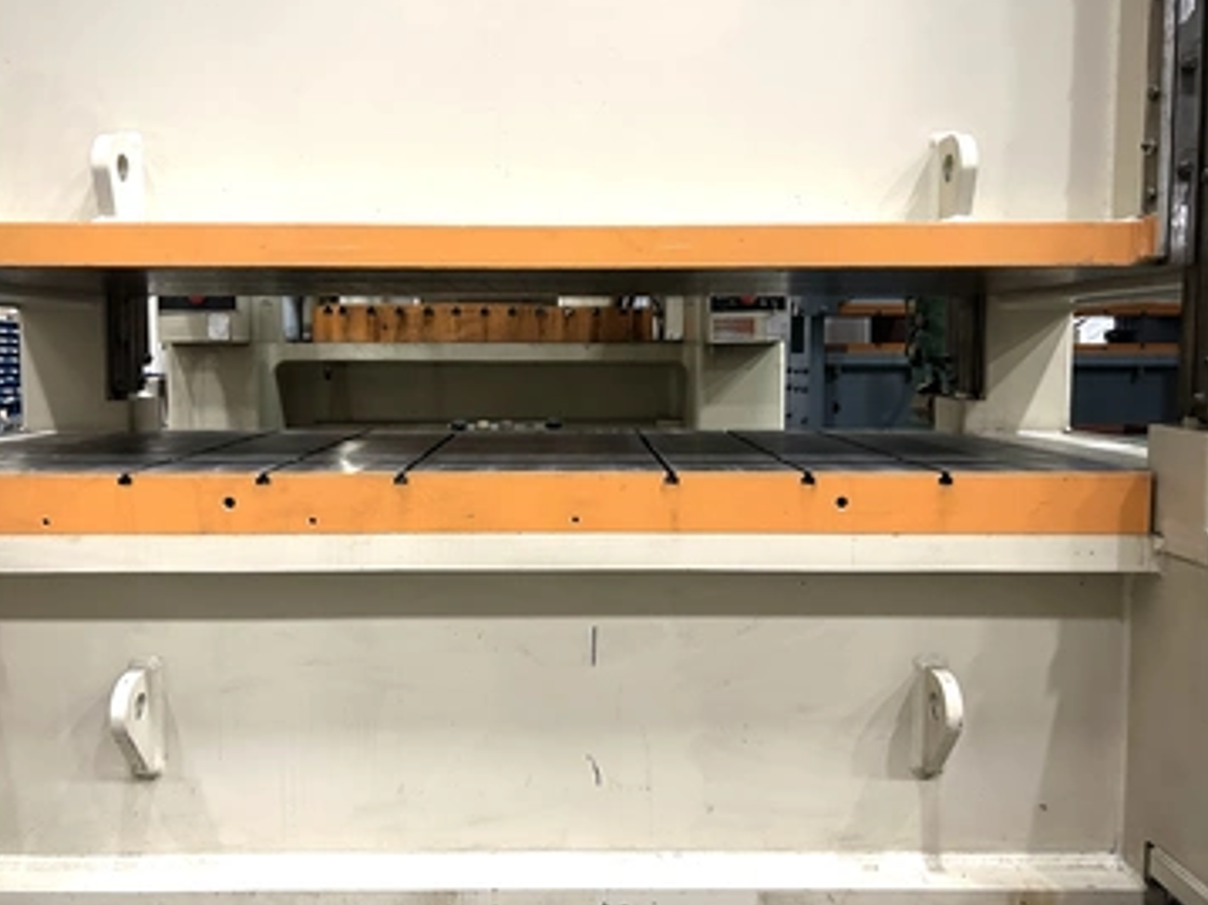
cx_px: 569
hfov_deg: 61.6
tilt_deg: -4.1
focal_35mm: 29
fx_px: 1012
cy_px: 417
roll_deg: +0.6
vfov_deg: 48.2
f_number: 1.5
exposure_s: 1/40
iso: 500
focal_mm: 5.7
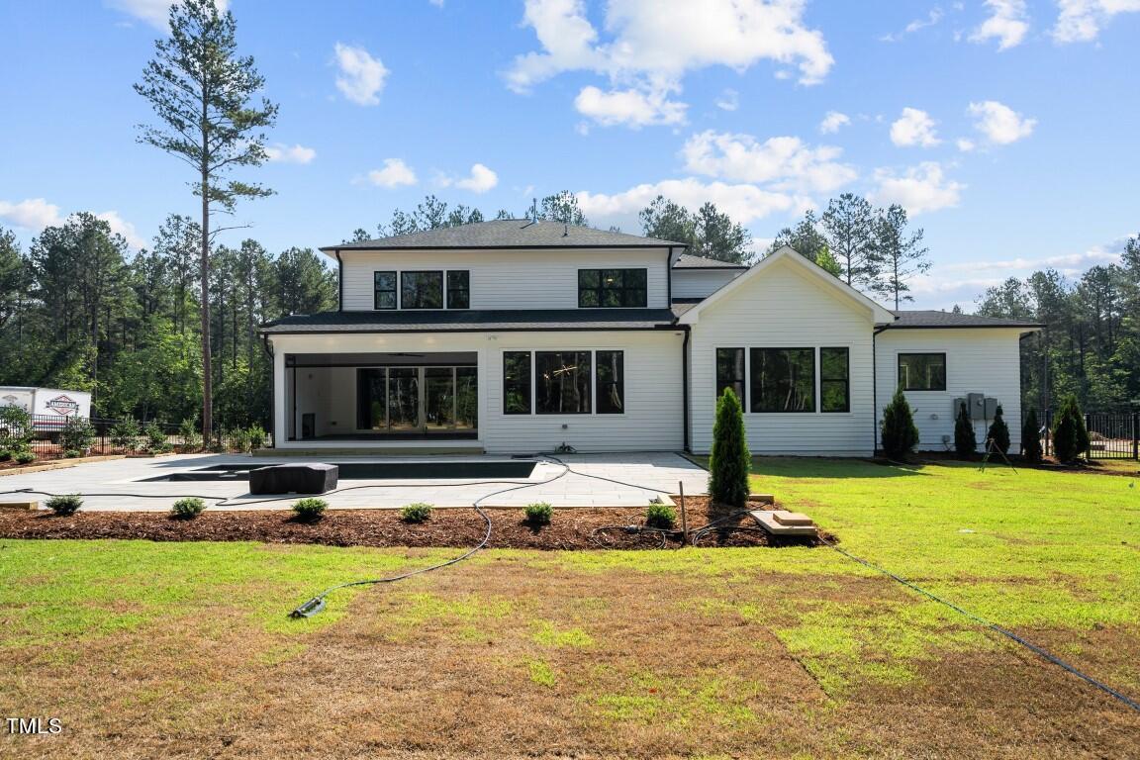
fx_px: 665
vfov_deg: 59.5
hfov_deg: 81.2
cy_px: 380
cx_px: 570
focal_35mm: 21
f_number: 5.6
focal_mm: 21
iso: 100
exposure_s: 1/125
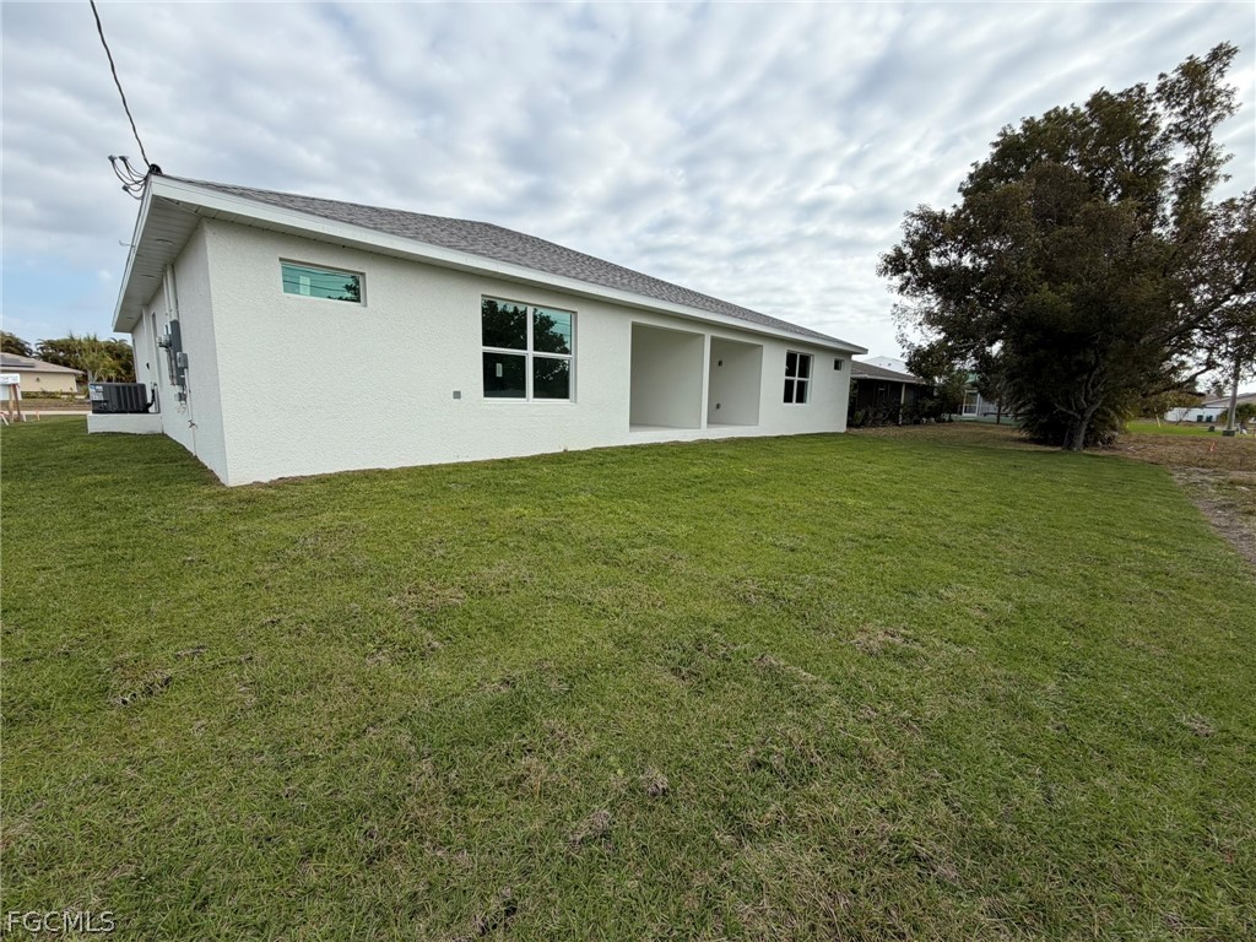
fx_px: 508
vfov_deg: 85.7
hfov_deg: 102.1
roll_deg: -0.8
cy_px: 471
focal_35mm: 14
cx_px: 628
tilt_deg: -8.5
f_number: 2.2
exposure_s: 1/770
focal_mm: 2.22
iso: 25
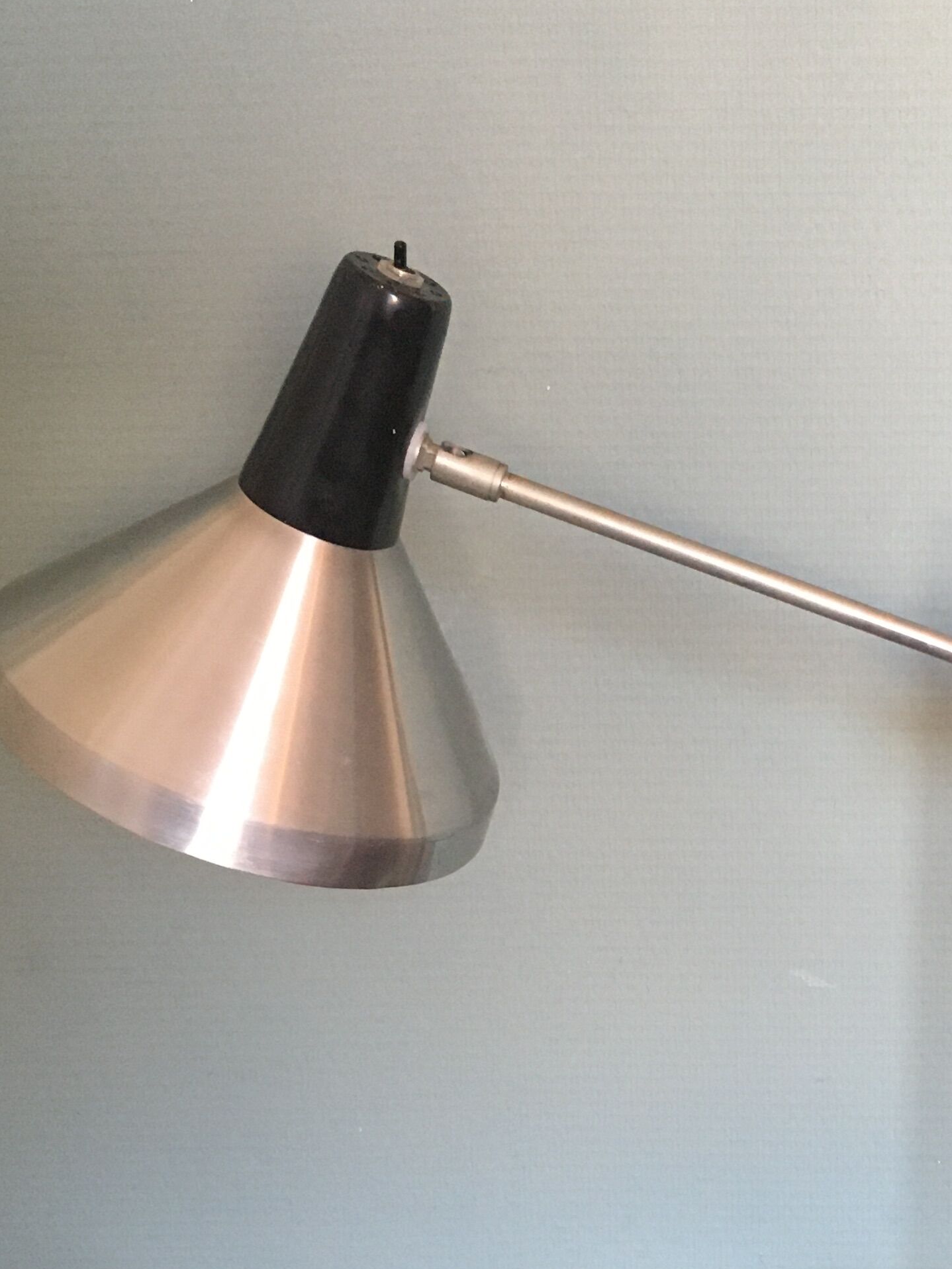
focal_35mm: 61
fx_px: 2237
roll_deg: -1.2
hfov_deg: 23.3
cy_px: 1044
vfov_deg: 30.8
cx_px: 873
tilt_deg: -16.5
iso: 160
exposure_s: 1/33
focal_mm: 4.15
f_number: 2.2
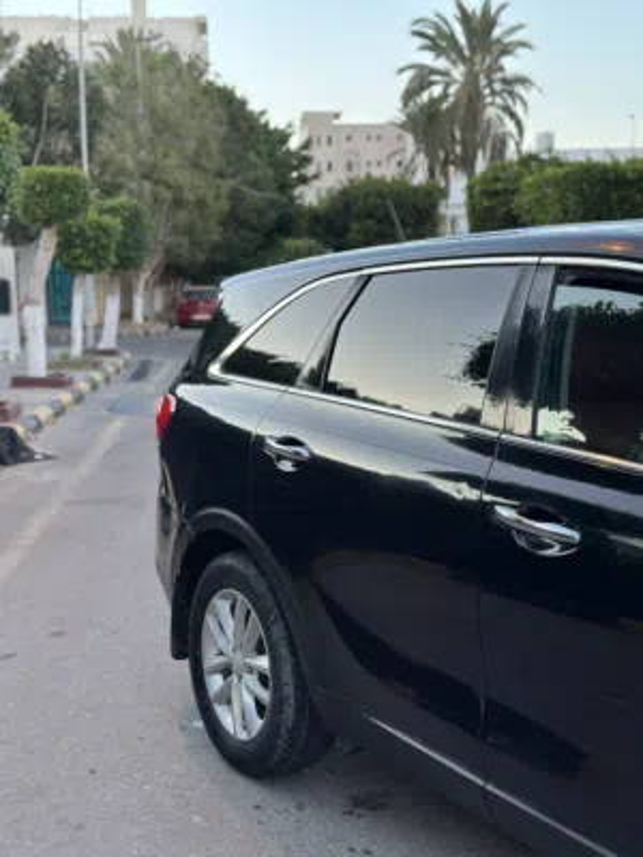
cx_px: 322
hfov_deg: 30.3
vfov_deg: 39.7
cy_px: 428
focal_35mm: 48
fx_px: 1189
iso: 80
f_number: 1.78
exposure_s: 1/100
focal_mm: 6.86
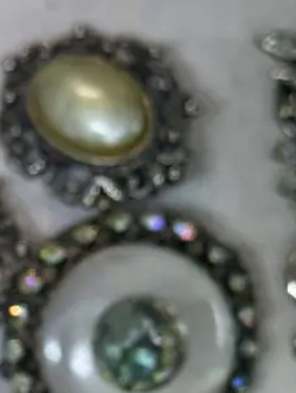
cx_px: -41
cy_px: 464
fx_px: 1945
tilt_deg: -83.5
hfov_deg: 8.6
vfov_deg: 11.3
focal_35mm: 171
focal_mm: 6.86
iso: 80
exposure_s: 1/50
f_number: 1.78
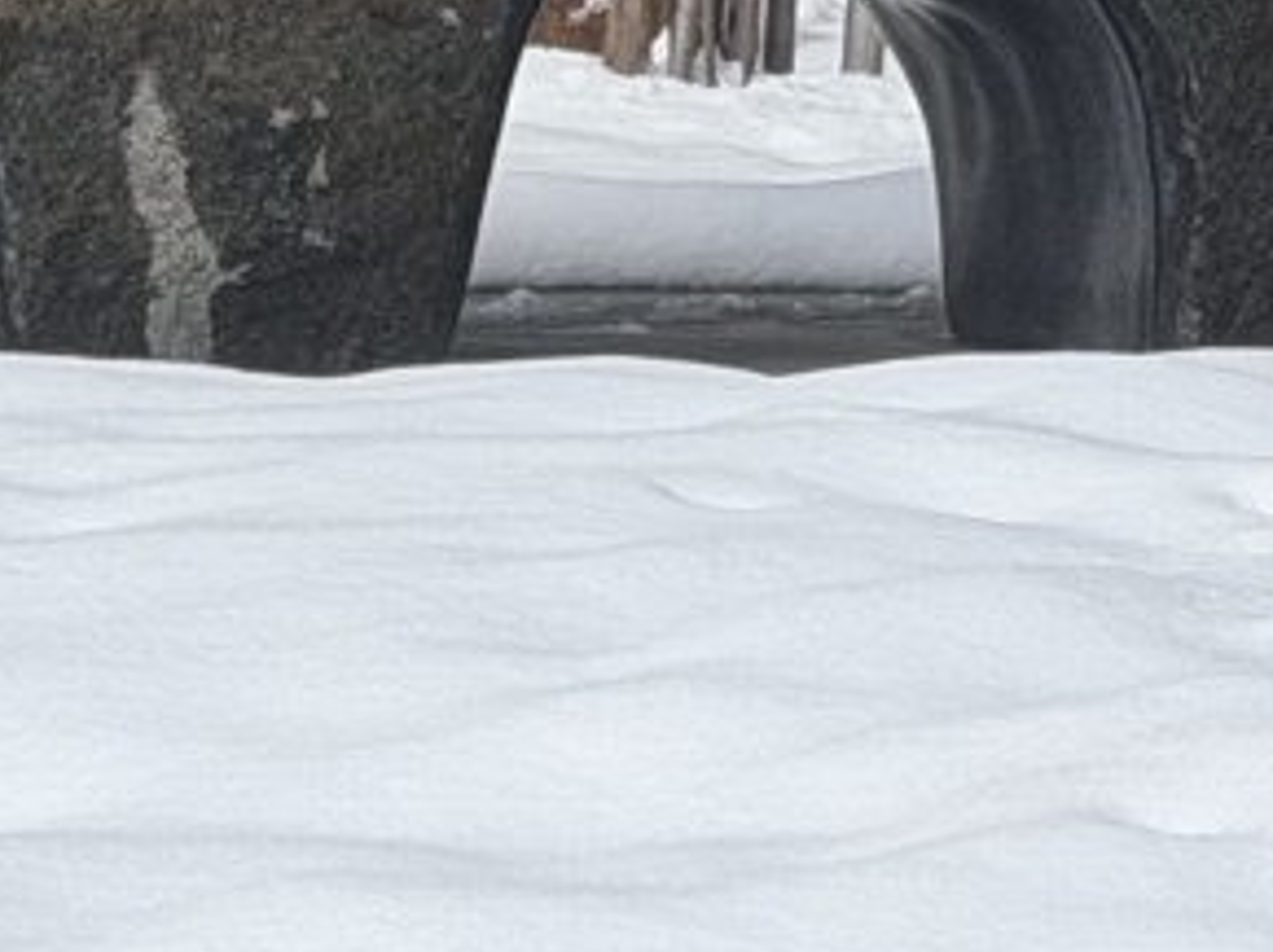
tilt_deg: +4.3
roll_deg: +0.0
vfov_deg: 5.4
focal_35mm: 265
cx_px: 549
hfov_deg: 7.5
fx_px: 9737
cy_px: -1386
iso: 64
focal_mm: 6.76
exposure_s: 1/4587
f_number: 1.78
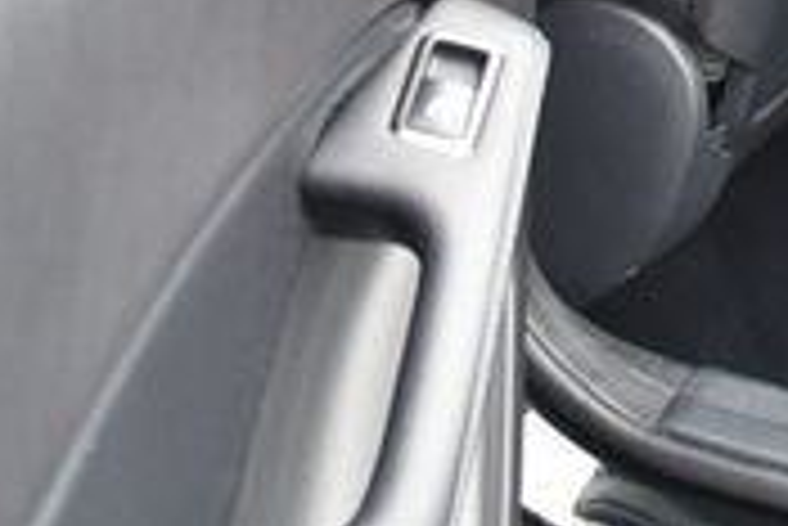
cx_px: 1418
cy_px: -427
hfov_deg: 13.8
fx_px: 2892
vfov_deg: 9.9
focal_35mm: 132
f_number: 3.5
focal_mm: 18
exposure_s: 1/200
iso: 800
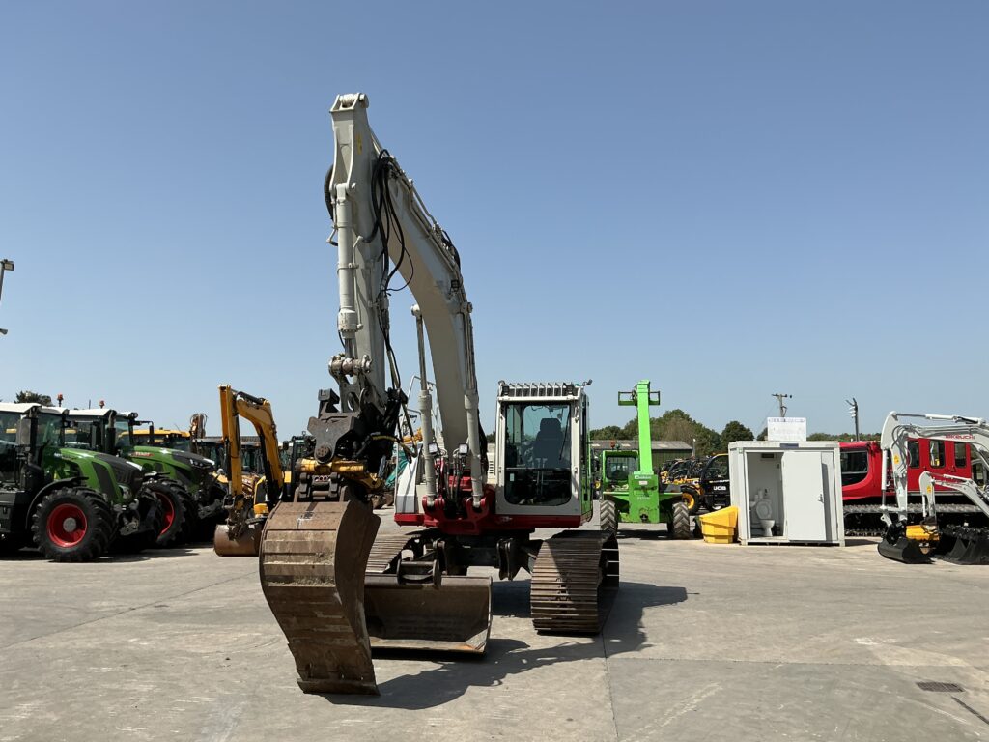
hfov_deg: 63.4
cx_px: 494
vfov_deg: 49.7
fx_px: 800
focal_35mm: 28
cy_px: 371
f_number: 1.8
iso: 25
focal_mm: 3
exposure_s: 1/2427
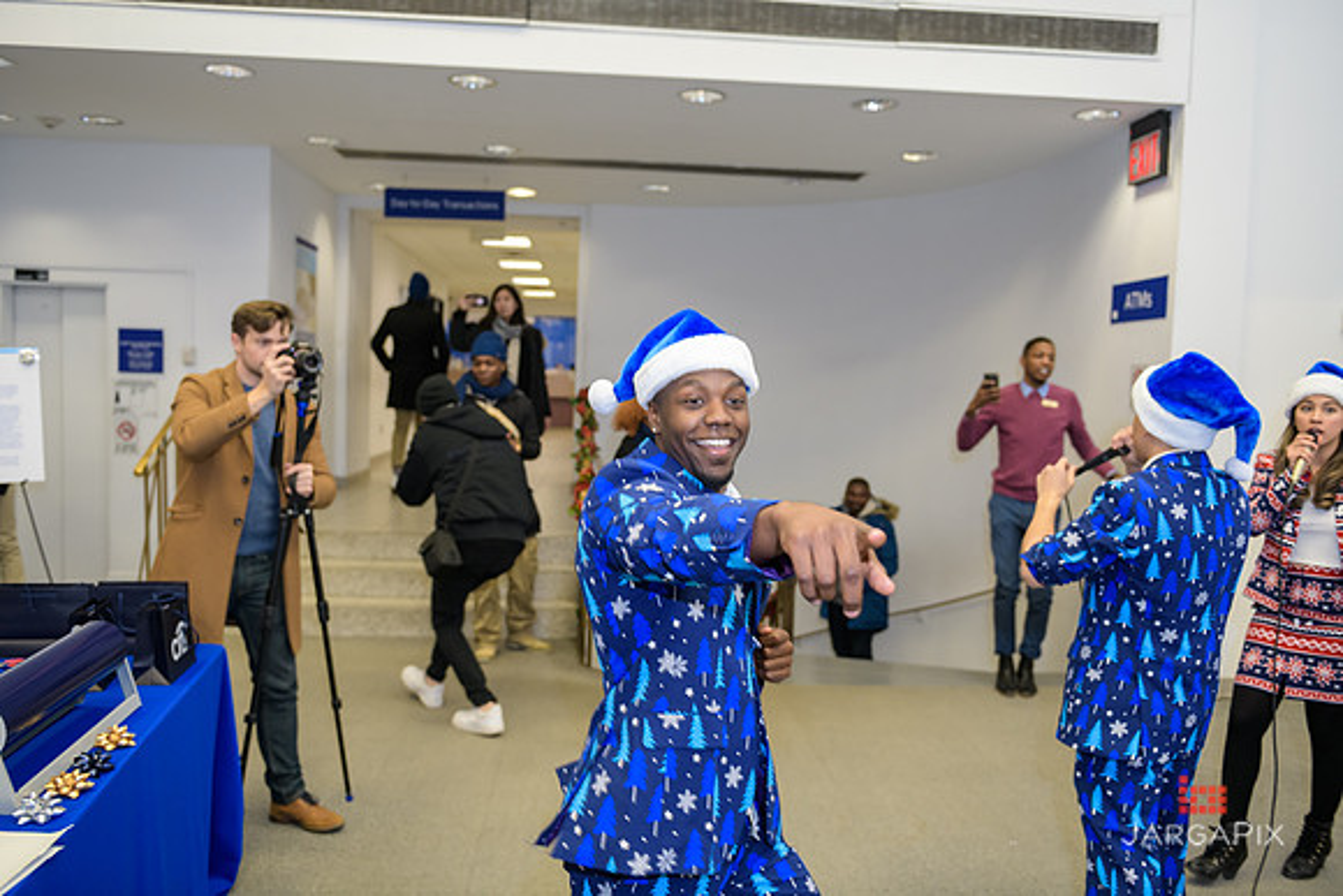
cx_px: 672
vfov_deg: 45.0
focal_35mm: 29
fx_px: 1082
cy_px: 448
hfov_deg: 63.6
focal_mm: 29
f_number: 3.2
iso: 1000
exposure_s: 1/125
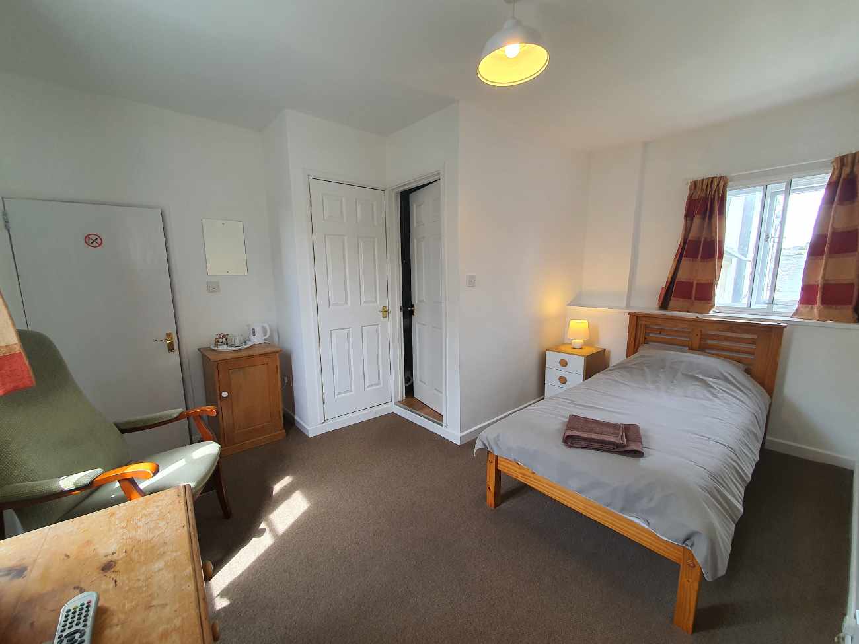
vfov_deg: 89.9
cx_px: 430
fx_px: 323
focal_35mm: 13
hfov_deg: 106.2
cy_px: 322
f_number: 2.2
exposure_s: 1/50
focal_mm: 1.8
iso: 64
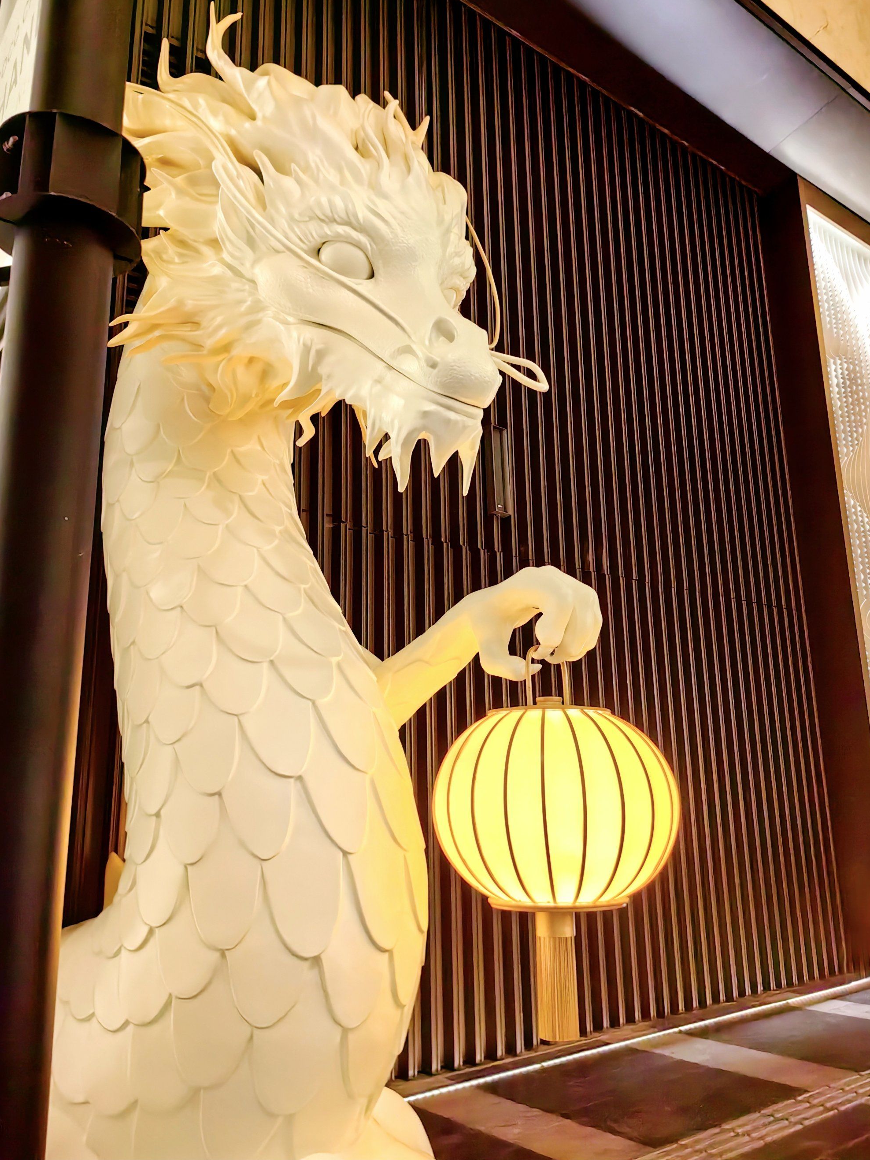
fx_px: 938
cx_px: 436
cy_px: 560
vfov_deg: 63.4
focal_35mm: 28
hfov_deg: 49.7
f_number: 2
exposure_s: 1/333
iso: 160
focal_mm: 5.75
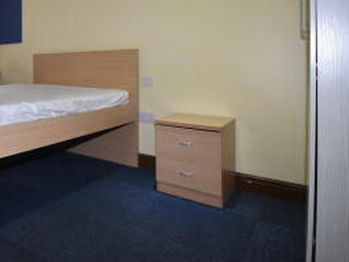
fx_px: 272
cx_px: 60
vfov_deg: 49.5
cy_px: 68
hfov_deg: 59.2
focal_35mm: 27
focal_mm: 10
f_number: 5
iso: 800
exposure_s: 1/100
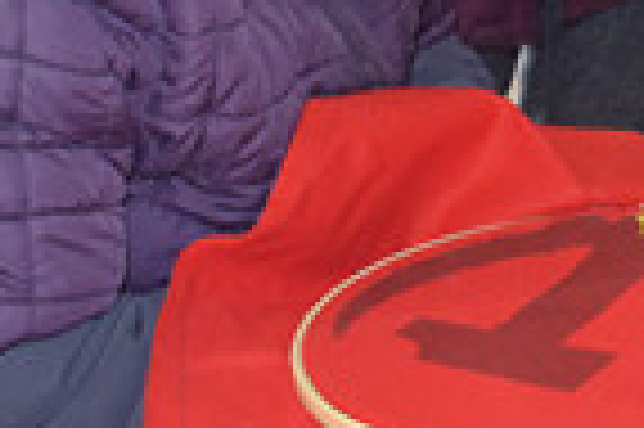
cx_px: 694
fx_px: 1876
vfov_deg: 12.2
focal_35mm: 105
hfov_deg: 18.8
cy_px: -286
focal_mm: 20
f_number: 5.6
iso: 800
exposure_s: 1/125
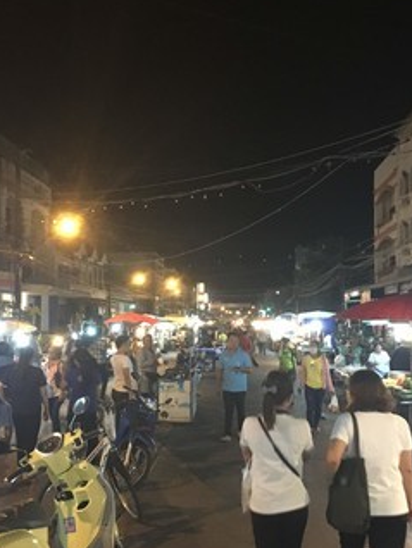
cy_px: 310
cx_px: 186
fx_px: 650
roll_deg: +0.6
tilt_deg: +1.9
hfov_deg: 35.2
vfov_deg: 45.6
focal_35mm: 41
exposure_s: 1/17
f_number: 2.2
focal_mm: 4.15
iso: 320
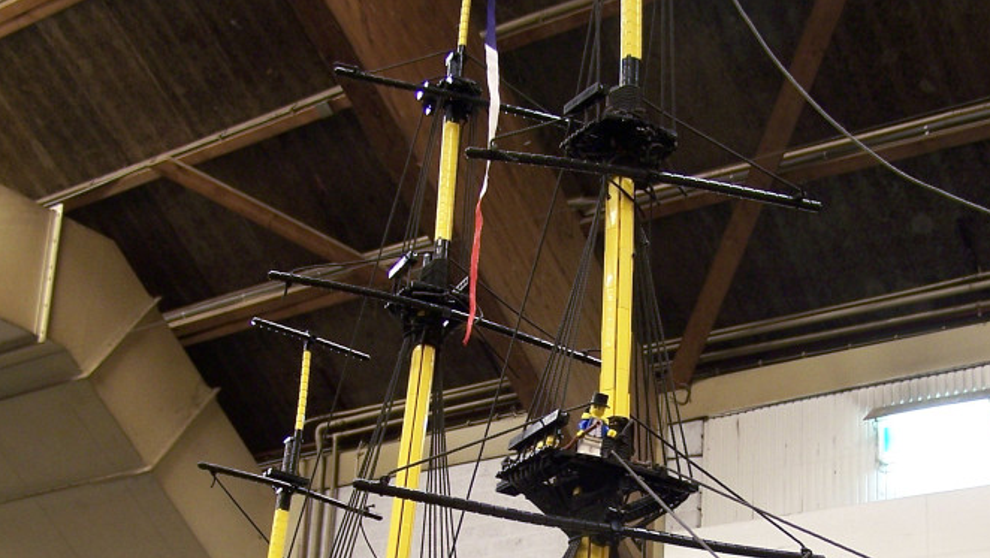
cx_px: 568
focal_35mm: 64
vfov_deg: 18.3
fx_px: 1681
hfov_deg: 32.8
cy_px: 571
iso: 80
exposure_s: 1/2
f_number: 2.8
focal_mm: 6.3
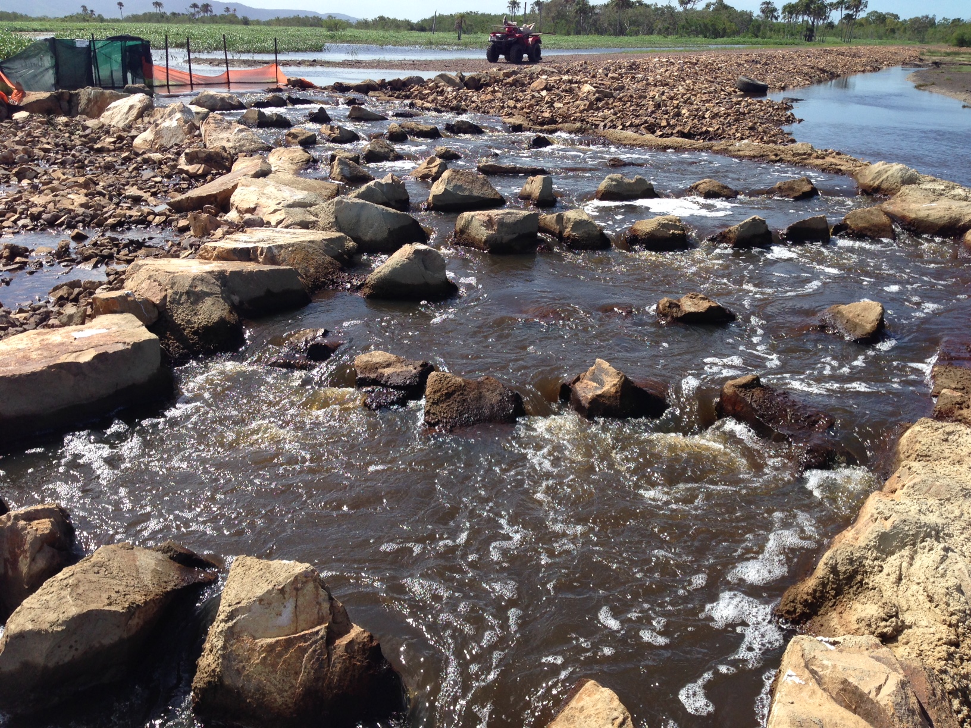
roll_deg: -0.7
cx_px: 486
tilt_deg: -21.1
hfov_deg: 55.4
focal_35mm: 33
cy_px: 364
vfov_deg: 42.9
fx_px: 926
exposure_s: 1/1466
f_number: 2.4
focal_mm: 4.12
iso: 50
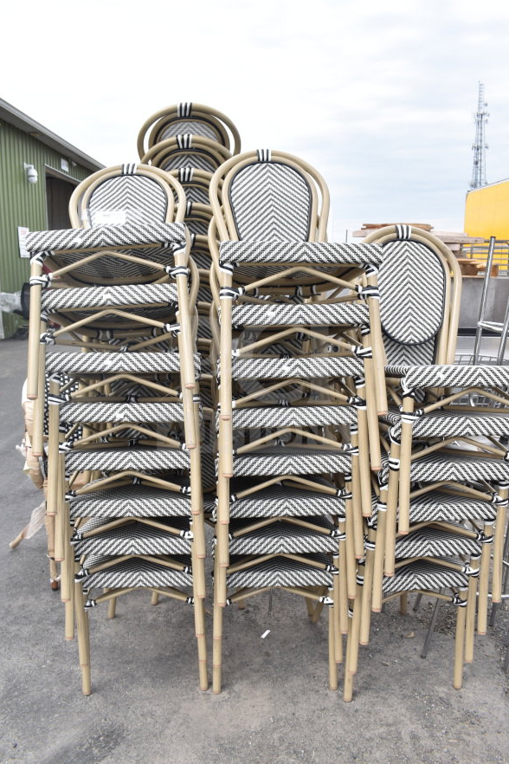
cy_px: 384
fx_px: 594
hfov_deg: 46.4
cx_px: 254
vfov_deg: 65.5
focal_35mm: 28
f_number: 6.3
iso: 200
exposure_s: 1/160
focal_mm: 18
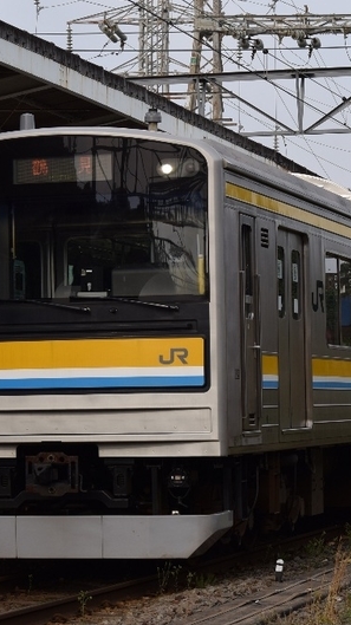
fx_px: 2167
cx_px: 230
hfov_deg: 9.3
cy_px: 313
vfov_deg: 16.4
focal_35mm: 131
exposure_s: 1/400
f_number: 5.6
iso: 100
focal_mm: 55
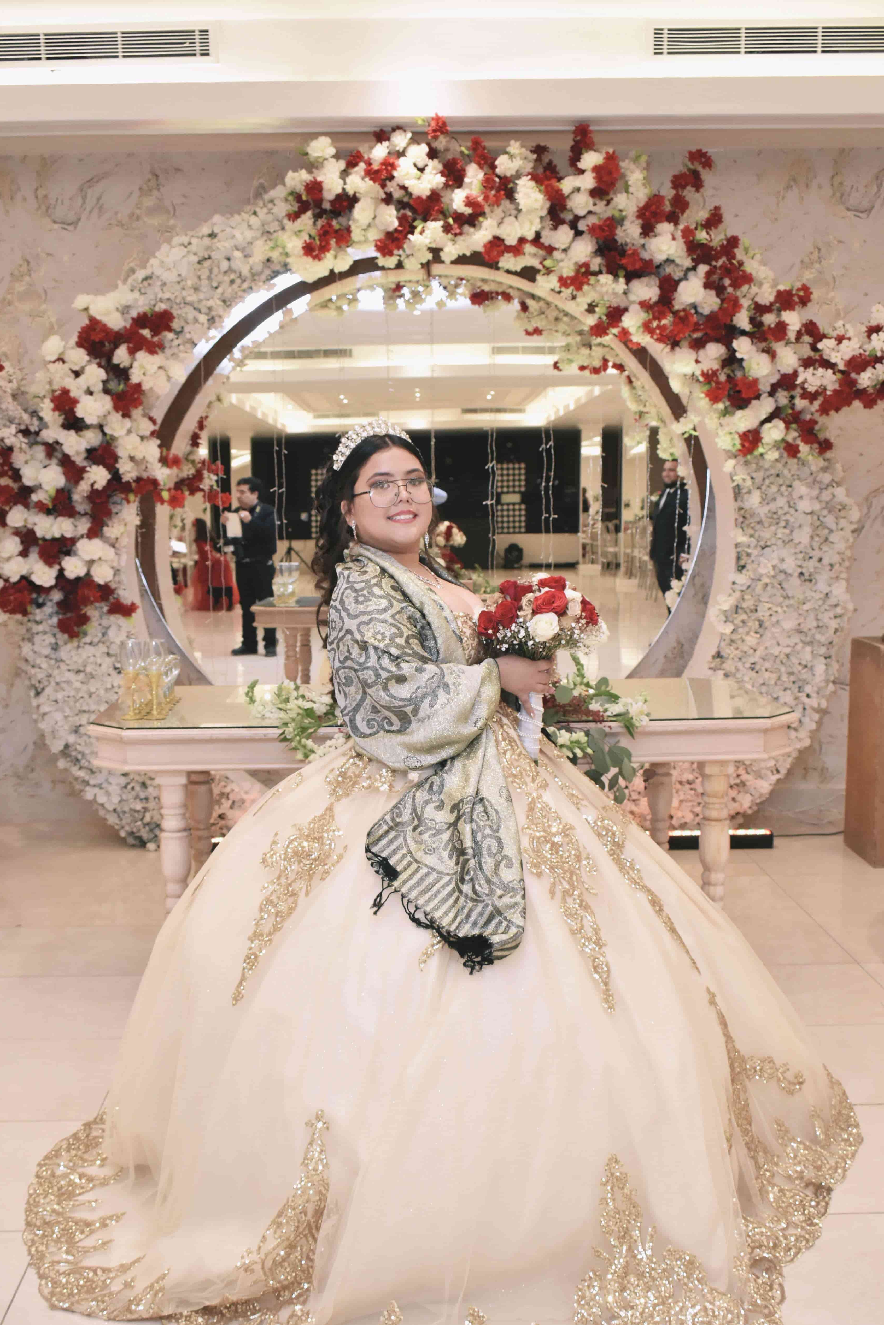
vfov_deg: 49.5
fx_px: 1436
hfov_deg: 34.2
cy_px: 729
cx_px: 412
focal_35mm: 39
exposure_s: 1/100
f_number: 5
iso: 1600
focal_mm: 22
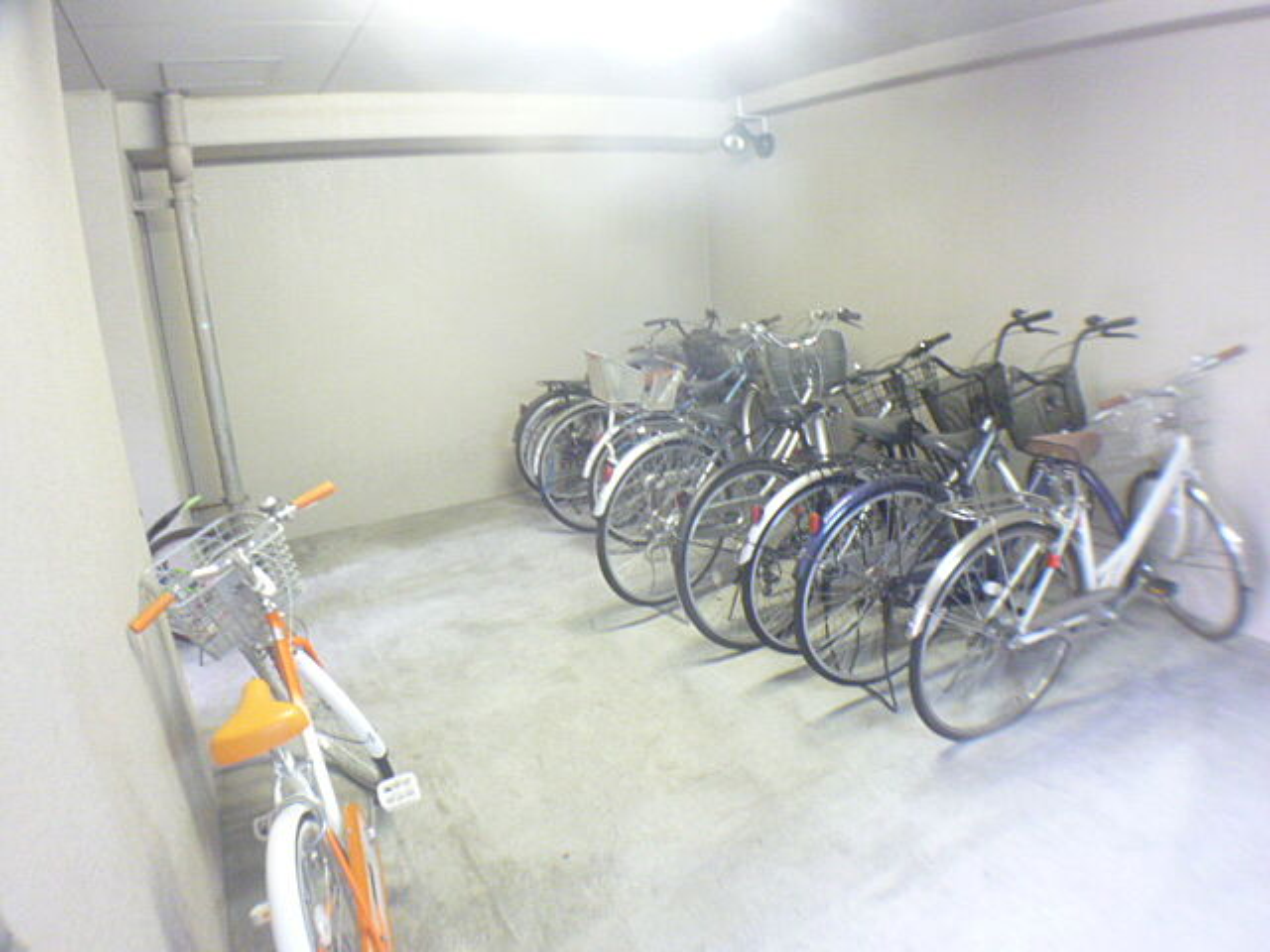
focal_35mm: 32
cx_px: 635
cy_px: 476
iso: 640
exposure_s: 1/4
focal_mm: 5.7
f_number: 3.3
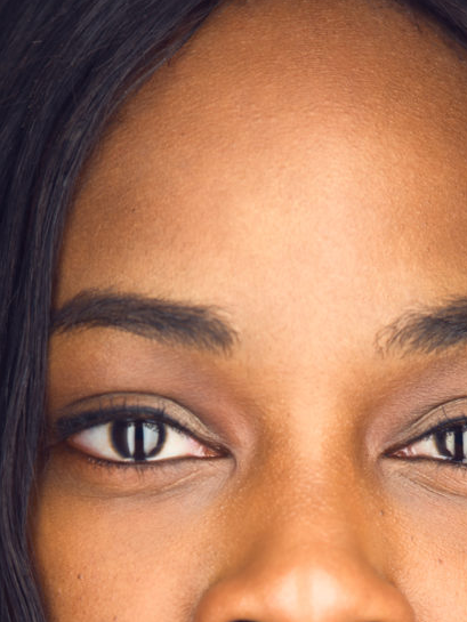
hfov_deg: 5.3
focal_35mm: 278
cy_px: 786
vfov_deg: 7.1
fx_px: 4999
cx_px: 305
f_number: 3.2
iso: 250
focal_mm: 105
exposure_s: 1/125
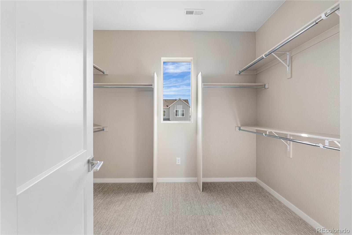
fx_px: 161
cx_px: 176
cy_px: 118
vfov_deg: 72.0
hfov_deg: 95.0
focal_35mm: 16
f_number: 8
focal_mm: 16.5
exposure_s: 1/8
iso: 400
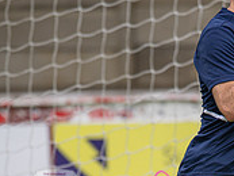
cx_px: 161
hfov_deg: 3.2
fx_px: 4181
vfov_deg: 2.4
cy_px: 206
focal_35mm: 618
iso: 200
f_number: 1.8
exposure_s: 1/2000
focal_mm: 135
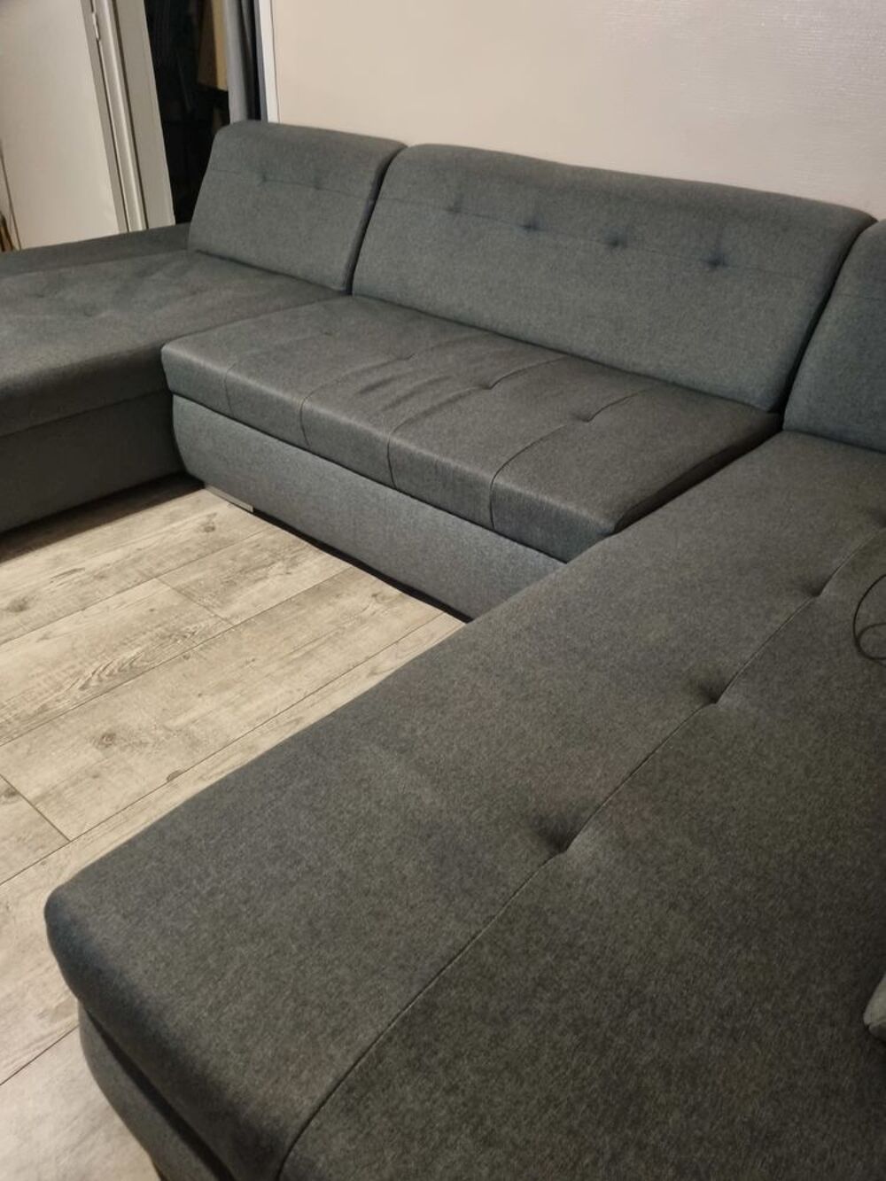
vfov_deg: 67.3
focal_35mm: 26
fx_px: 887
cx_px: 443
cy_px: 590
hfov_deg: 53.1
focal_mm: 5.4
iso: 640
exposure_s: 1/25
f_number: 1.8
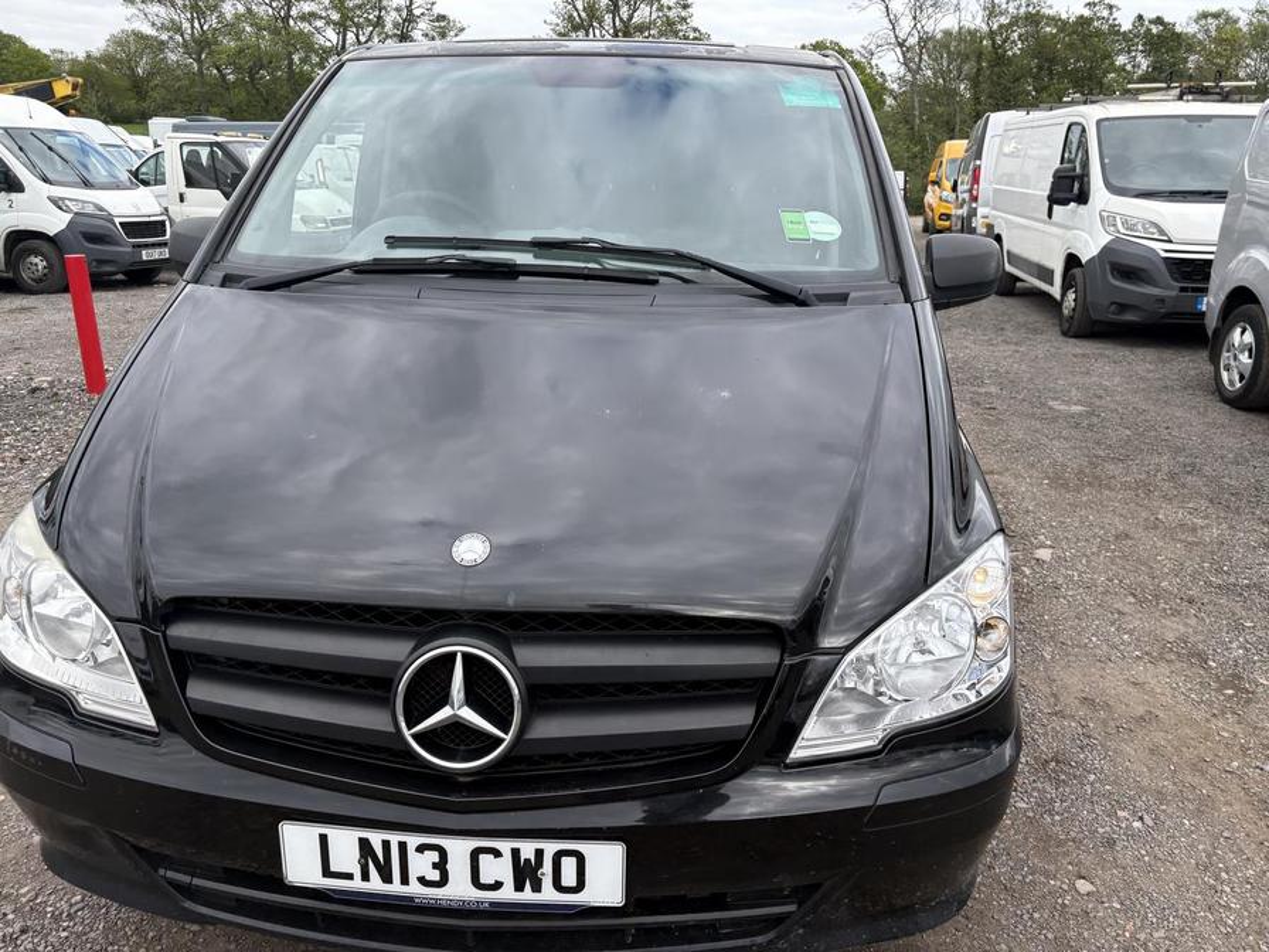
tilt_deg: -15.8
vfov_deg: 53.1
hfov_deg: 67.3
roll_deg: +2.7
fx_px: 953
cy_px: 476
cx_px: 634
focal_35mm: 26
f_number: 1.6
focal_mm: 5.96
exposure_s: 1/850
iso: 50
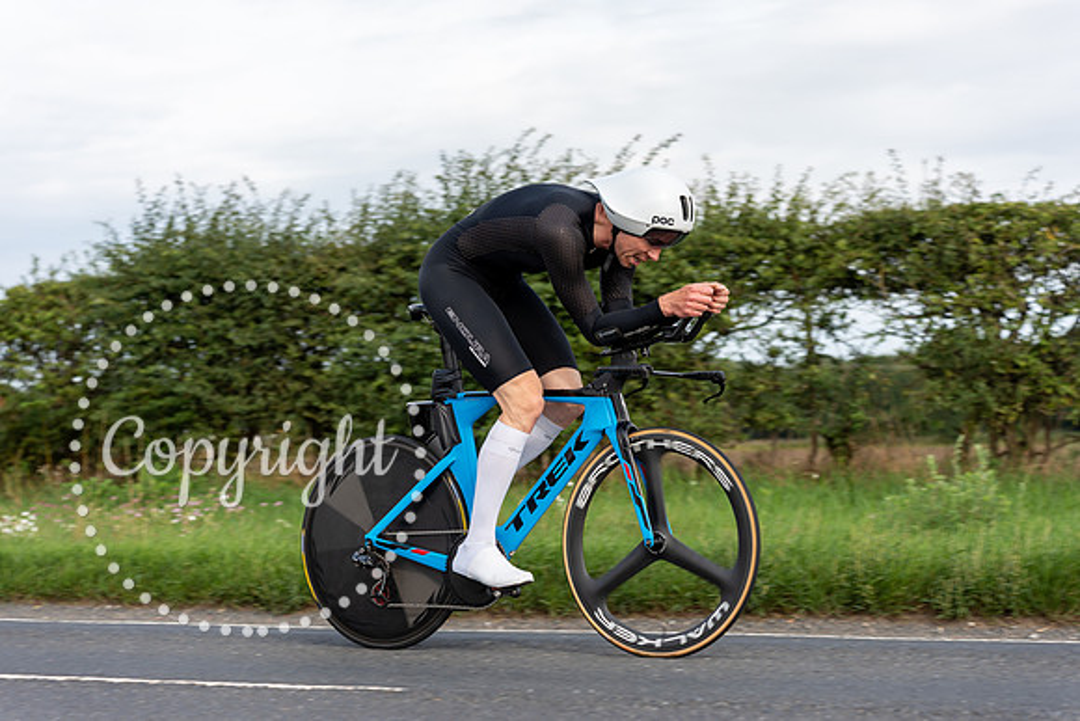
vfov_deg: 17.6
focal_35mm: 77
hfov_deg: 26.2
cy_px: 360
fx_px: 2324
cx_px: 540
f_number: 4
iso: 125
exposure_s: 1/640
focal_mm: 75
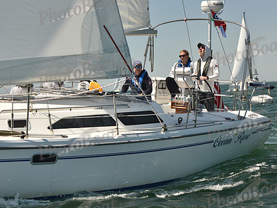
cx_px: 171
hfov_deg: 20.2
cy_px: 97
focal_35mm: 97
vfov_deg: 15.2
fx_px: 776
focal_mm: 70
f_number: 5
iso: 250
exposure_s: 1/800
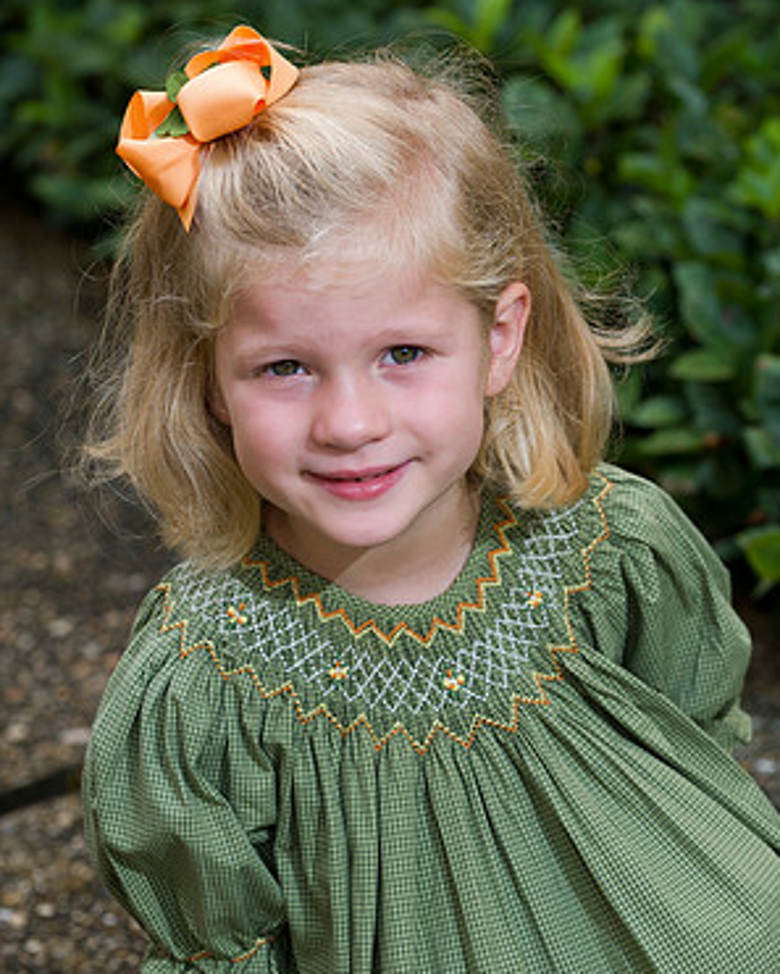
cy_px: 515
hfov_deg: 11.7
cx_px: 390
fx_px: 3807
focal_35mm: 132
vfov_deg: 14.6
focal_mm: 116
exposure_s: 1/160
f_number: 5.6
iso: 320
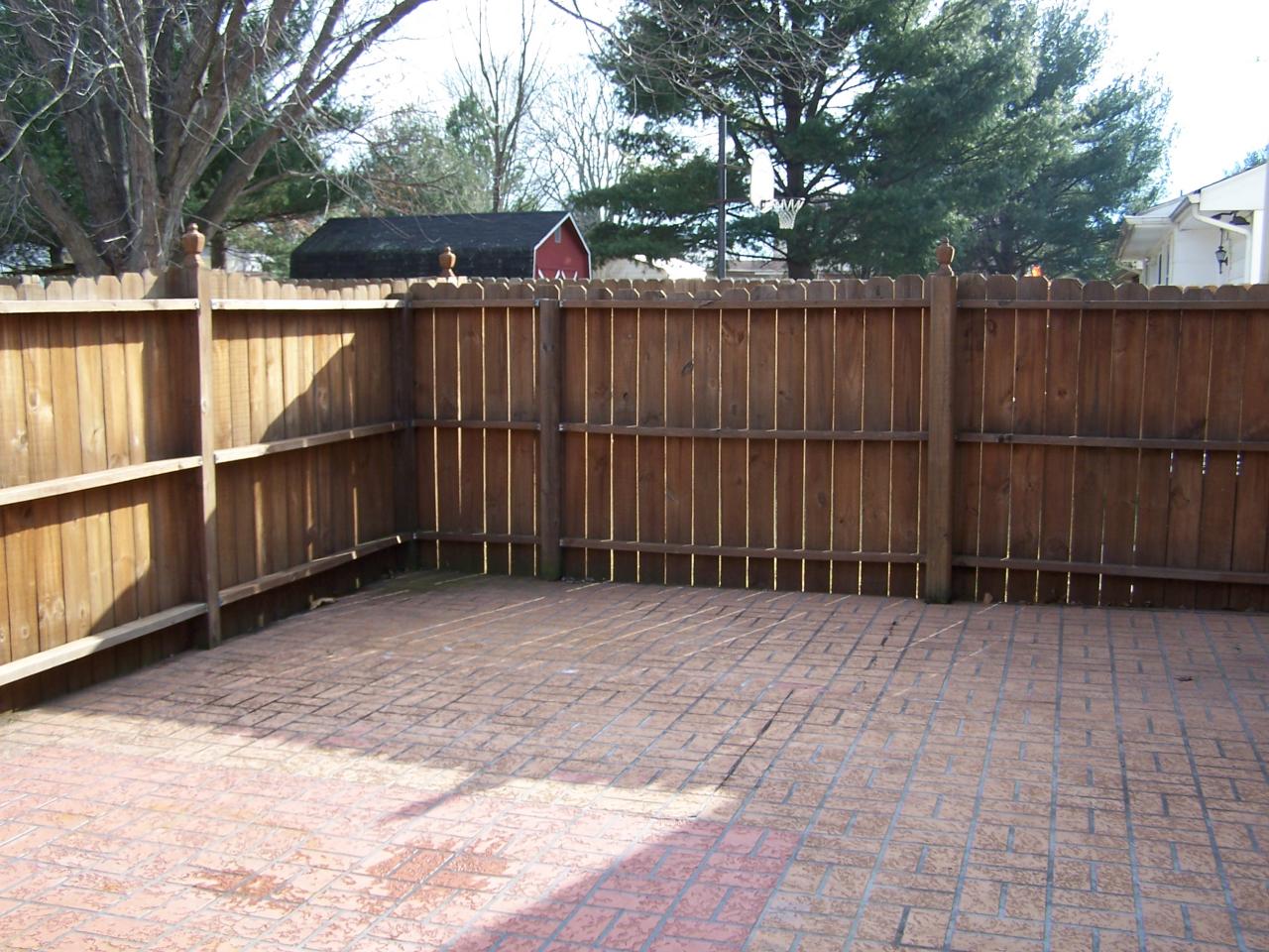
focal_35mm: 38
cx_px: 634
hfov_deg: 49.0
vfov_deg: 37.7
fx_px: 1393
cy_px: 476
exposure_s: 1/320
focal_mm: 6.3
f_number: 2.8
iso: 80
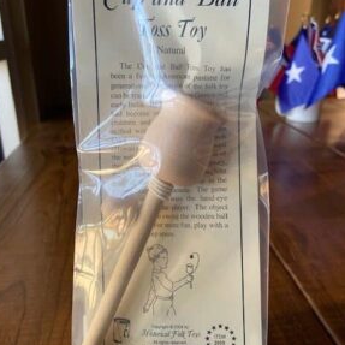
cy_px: 176
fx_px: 361
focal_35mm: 32
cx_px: 166
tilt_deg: -20.6
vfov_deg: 51.1
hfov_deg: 51.1
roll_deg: +0.9
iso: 100
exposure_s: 1/60
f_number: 1.8
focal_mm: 4.25
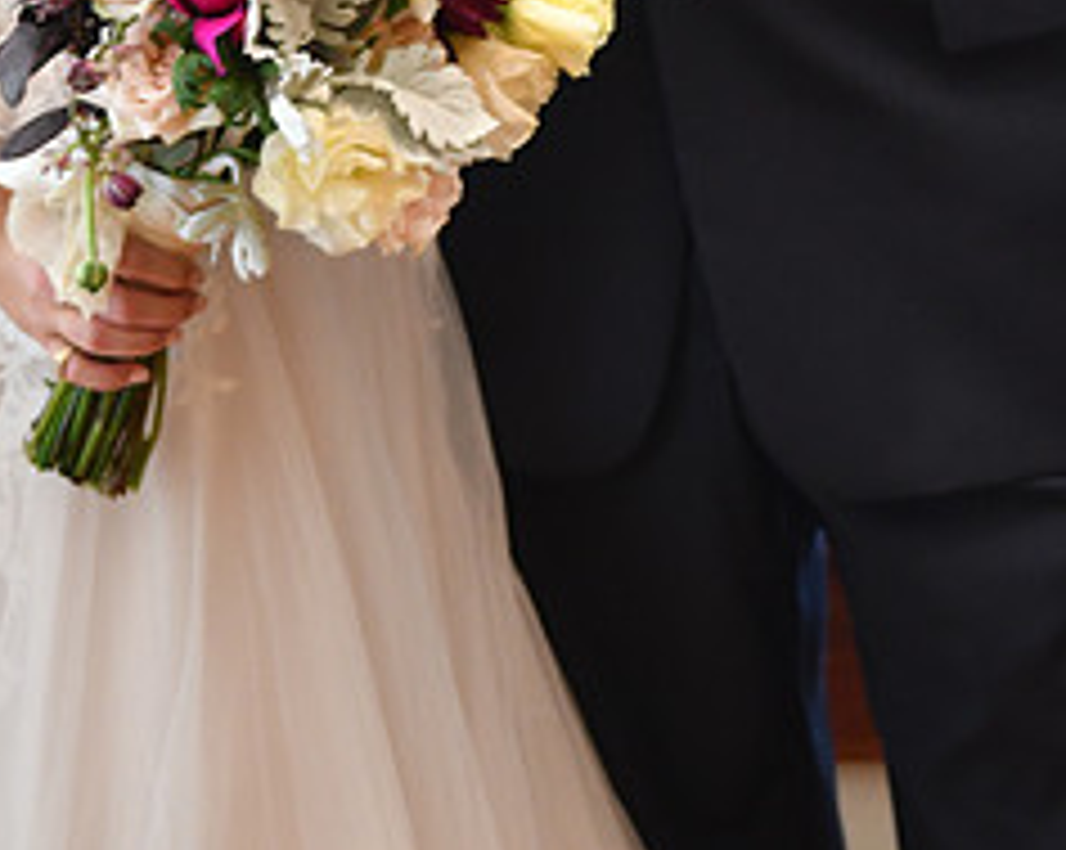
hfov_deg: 14.0
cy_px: -450
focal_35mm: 138
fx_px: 4348
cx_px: 537
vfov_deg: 10.7
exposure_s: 1/60
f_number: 2.8
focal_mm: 40
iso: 1000
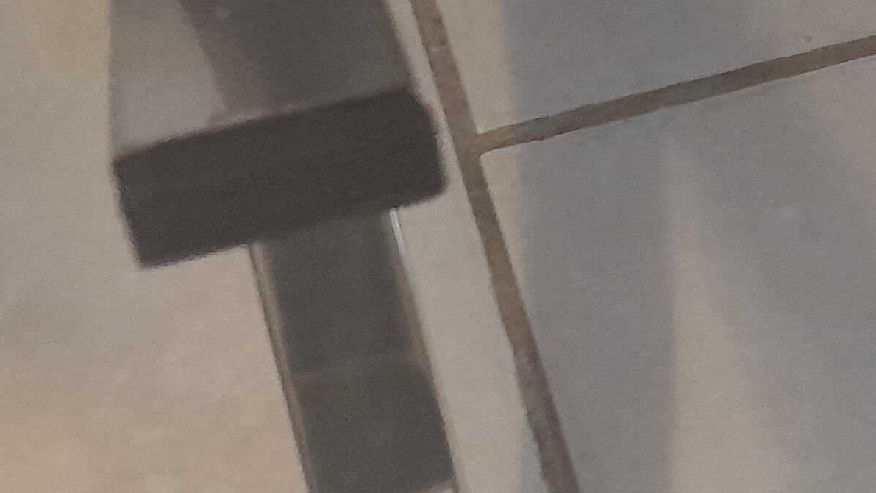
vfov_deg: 12.5
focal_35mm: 97
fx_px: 2253
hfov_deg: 21.6
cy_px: 221
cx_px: 740
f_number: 1.8
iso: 800
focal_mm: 3.98
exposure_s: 1/25
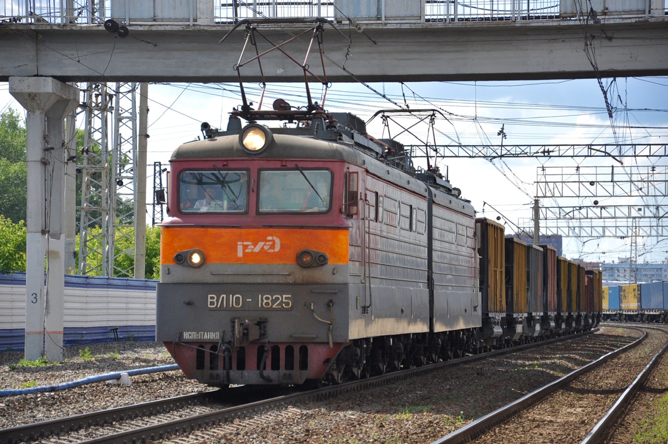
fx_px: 2919
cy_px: 222
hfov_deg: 13.1
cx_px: 334
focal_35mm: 158
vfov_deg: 8.7
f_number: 5.6
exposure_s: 1/1250
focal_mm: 105
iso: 400
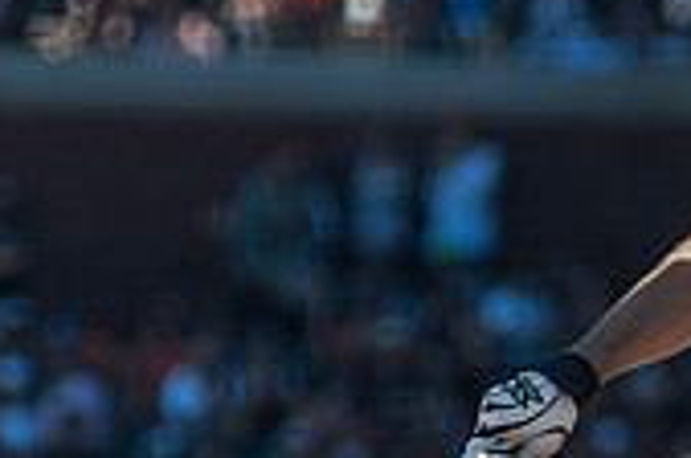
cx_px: 711
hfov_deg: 3.5
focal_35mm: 585
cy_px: 632
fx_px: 11207
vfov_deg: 2.3
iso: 640
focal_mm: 170
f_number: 4
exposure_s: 1/5000
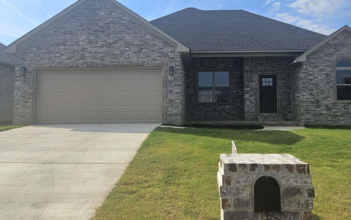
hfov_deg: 52.6
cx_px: 198
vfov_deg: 34.1
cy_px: 74
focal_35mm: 37
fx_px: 354
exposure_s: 1/5000
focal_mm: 5.4
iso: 25
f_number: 1.8
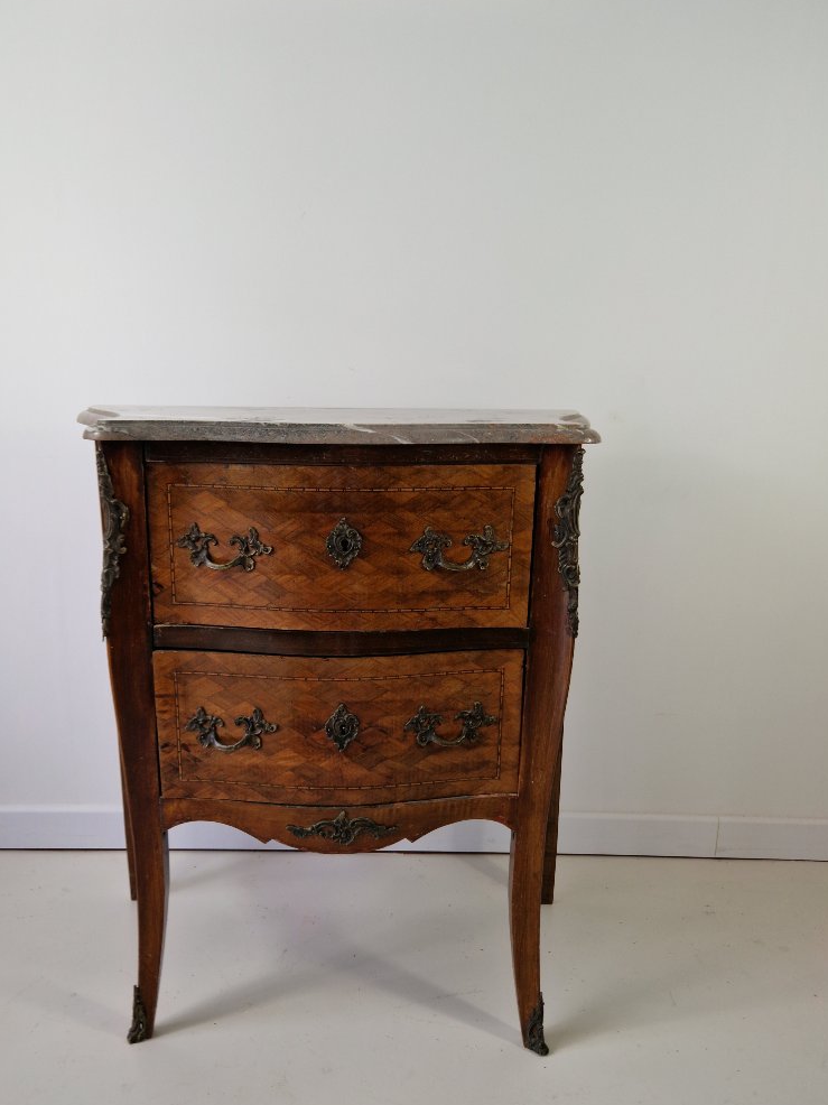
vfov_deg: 63.3
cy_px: 611
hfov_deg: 49.7
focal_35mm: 28
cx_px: 378
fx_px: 893
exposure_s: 1/112
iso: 50
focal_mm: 5.4
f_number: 1.8
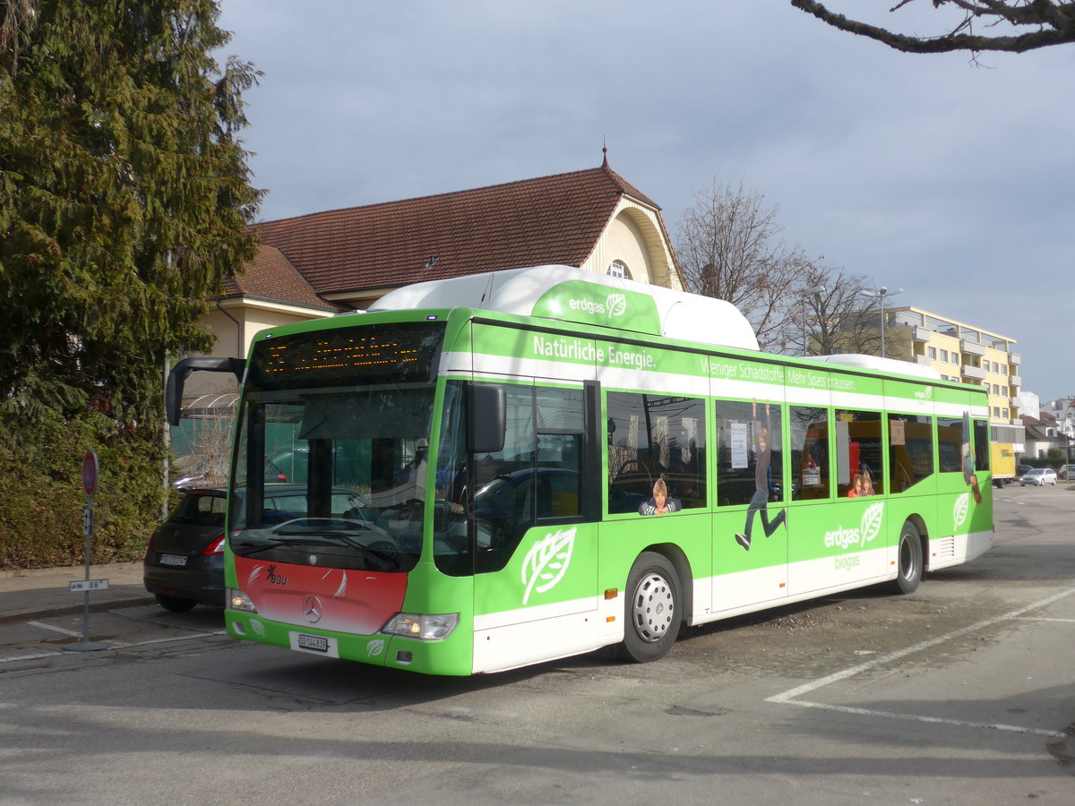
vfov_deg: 39.7
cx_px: 538
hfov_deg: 51.4
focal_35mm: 36
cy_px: 403
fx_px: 1118
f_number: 2.8
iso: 80
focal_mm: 7.5
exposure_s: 1/1600
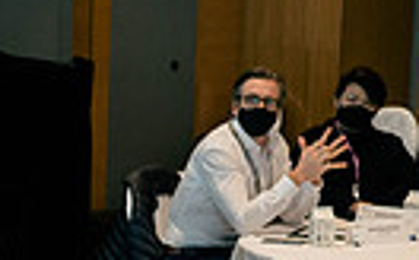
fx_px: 1756
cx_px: -124
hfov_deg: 13.1
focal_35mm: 154
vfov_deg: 8.4
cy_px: 315
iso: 400
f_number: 1.7
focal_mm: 16
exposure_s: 1/100
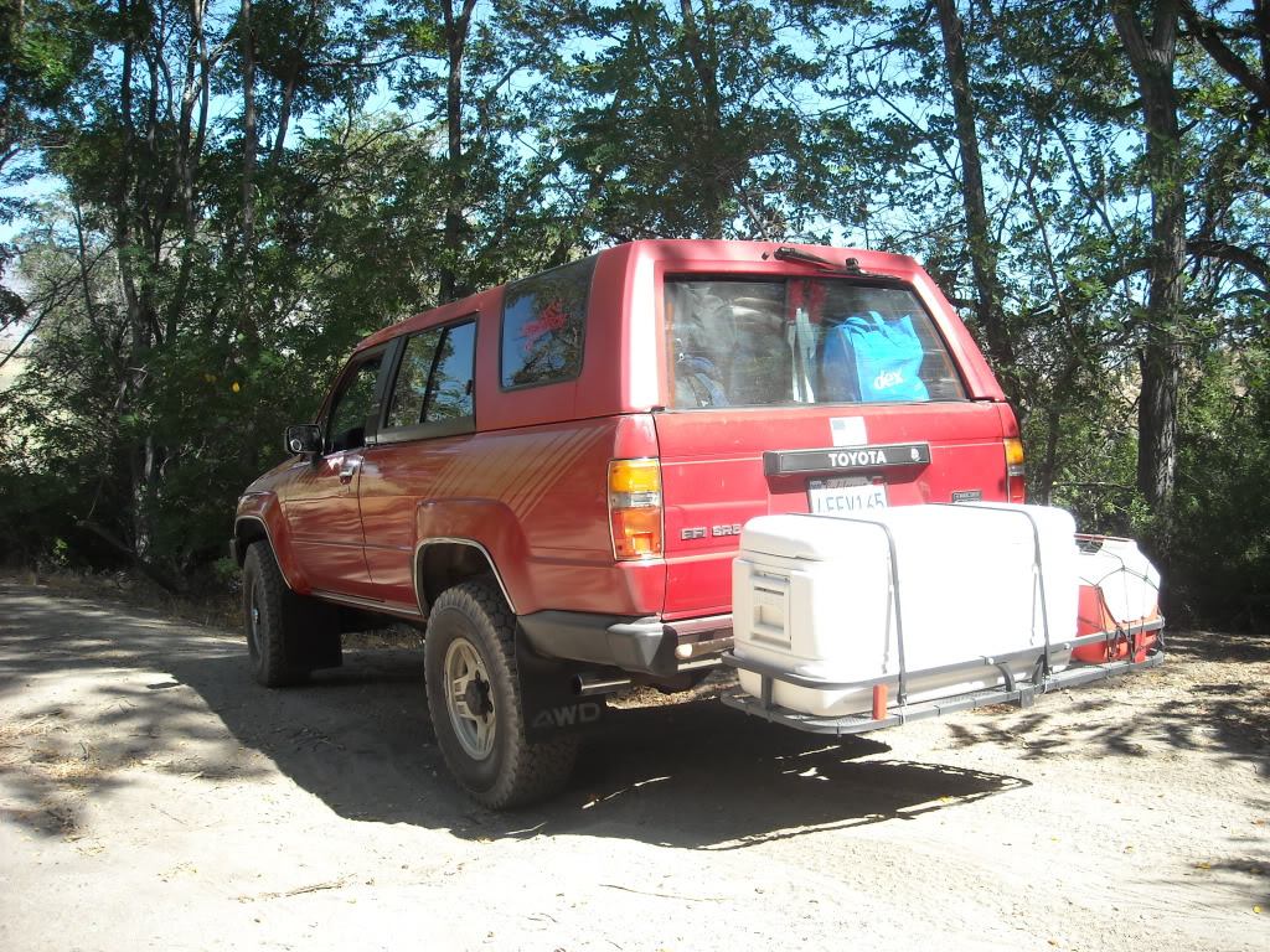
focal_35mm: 35
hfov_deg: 52.6
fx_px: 1284
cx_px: 635
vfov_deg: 40.7
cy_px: 476
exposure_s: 1/337
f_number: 2.8
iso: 64
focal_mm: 5.7
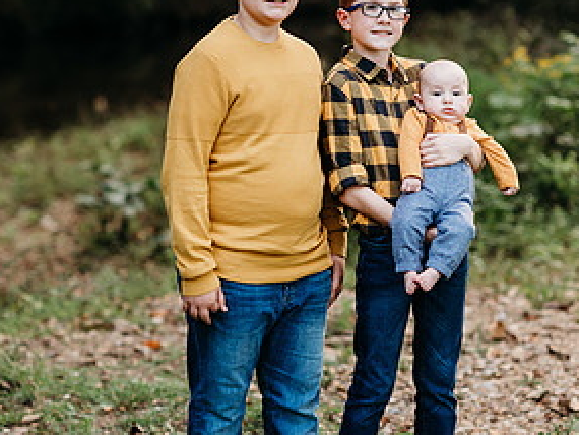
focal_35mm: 129
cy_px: 152
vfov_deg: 11.5
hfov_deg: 15.3
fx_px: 2159
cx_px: 303
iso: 125
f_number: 2.2
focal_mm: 85
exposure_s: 1/200
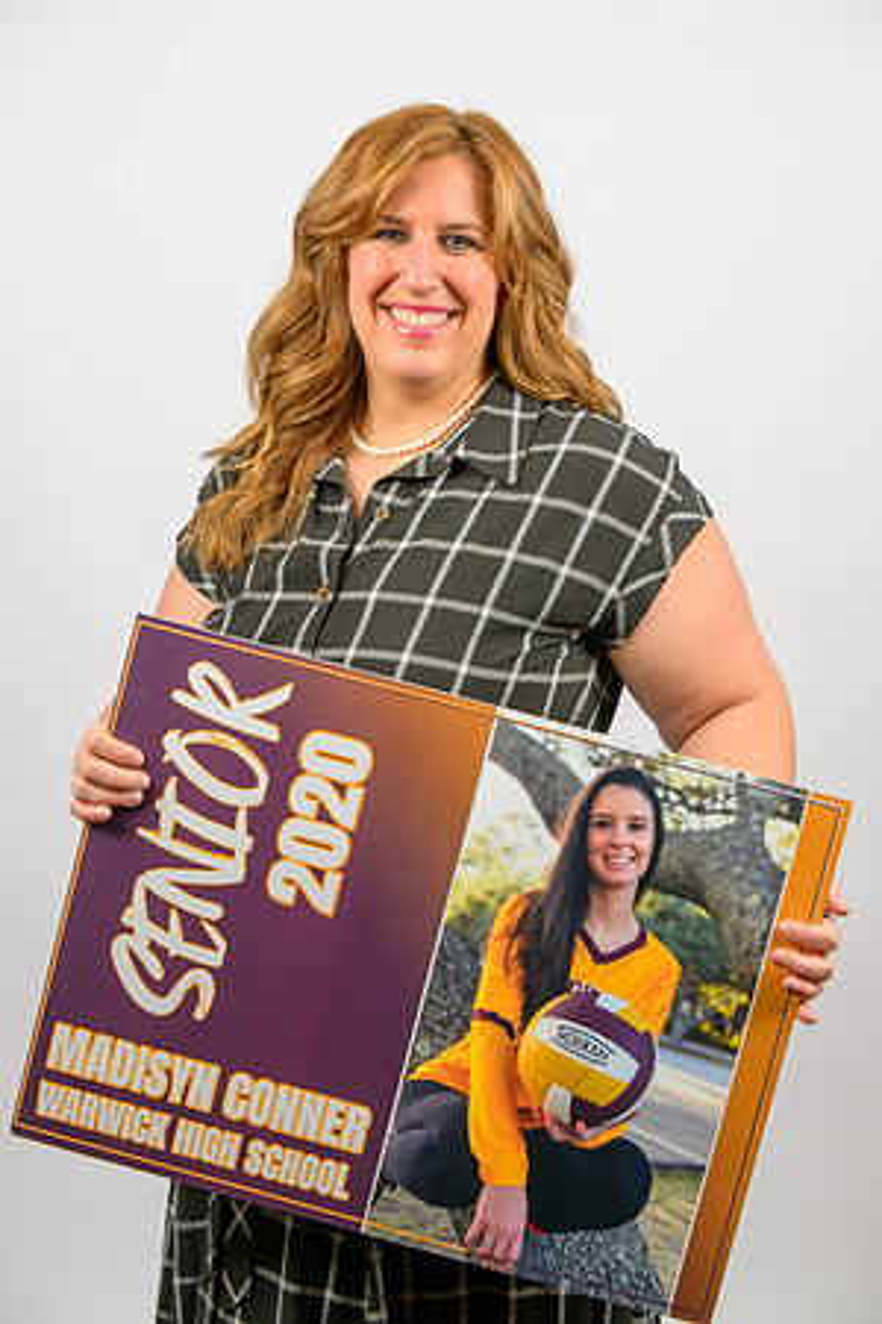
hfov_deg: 19.5
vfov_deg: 28.8
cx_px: 441
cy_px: 662
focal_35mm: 70
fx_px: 2572
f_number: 6.3
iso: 1000
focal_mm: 70
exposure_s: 1/160
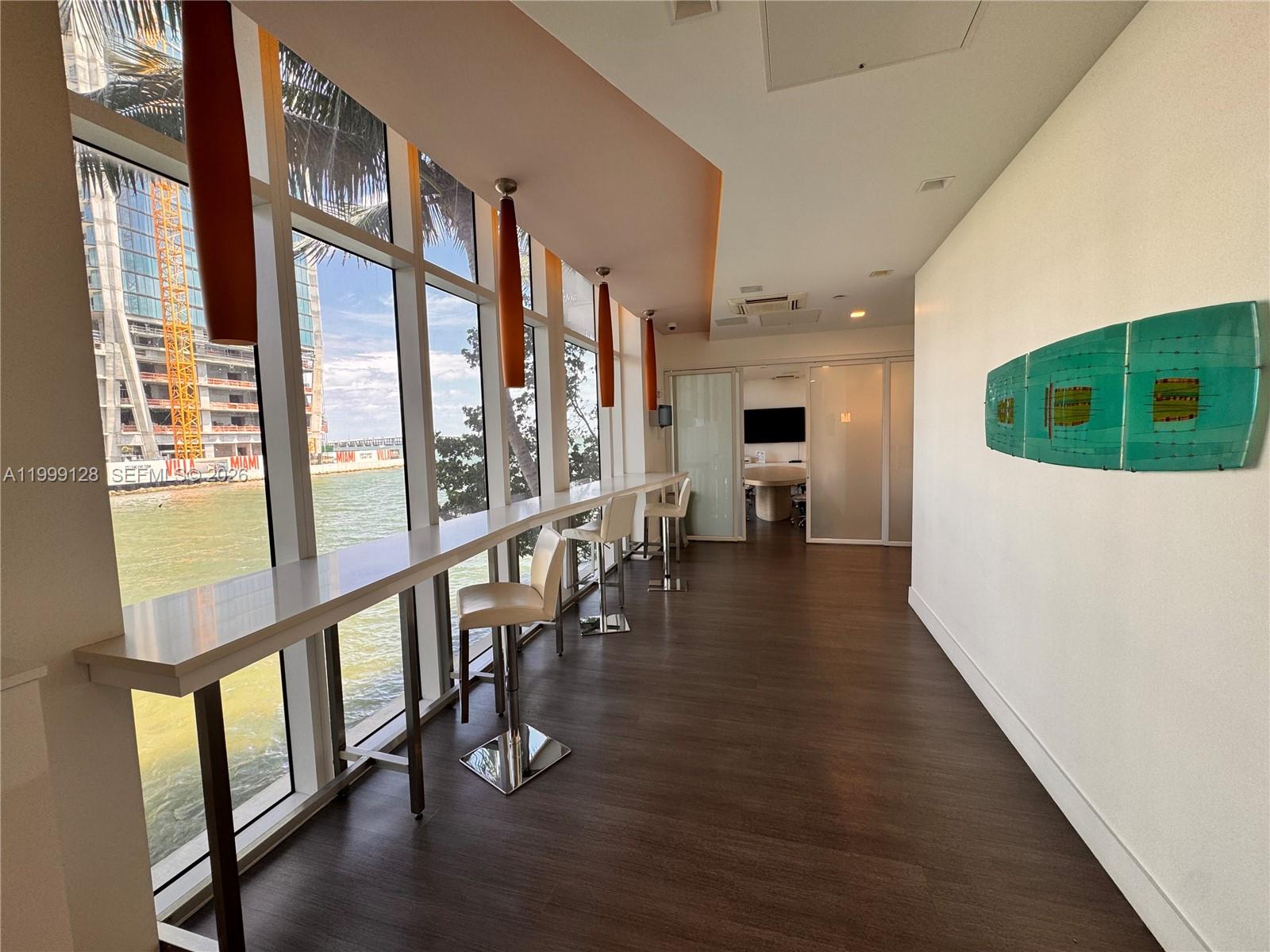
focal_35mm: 14
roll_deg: +1.7
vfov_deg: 85.7
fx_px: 514
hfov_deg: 102.1
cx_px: 635
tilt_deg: -4.2
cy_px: 476
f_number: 2.2
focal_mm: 2.22
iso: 50
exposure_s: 1/99
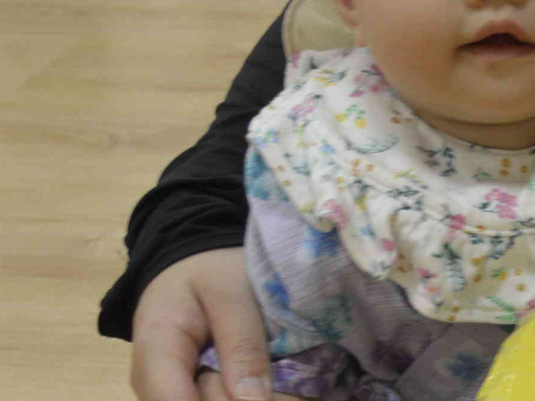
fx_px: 2690
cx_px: 794
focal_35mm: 174
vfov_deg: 8.5
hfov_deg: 10.9
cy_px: 330
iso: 450
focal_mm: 24
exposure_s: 1/60
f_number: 4
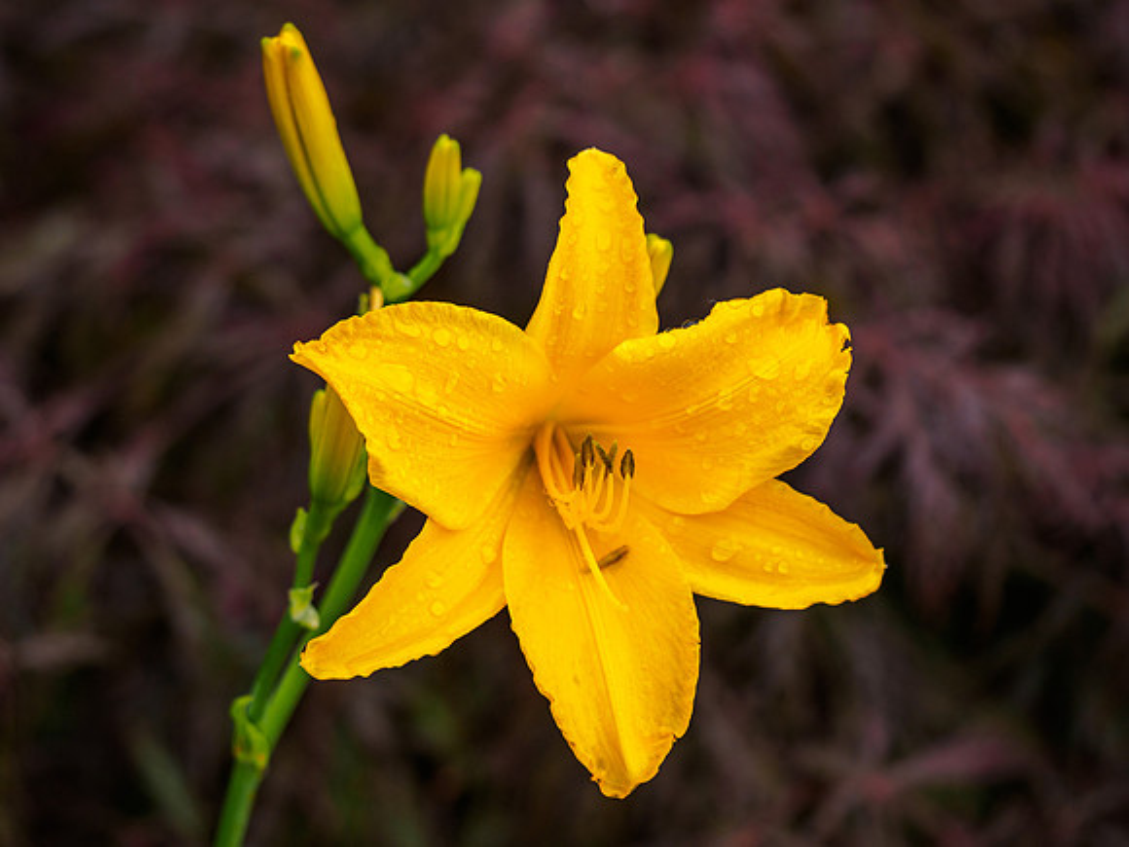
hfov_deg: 14.9
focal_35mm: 132
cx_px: 506
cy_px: 424
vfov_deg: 11.2
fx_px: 4317
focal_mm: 60
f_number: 2.8
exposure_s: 1/640
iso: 200
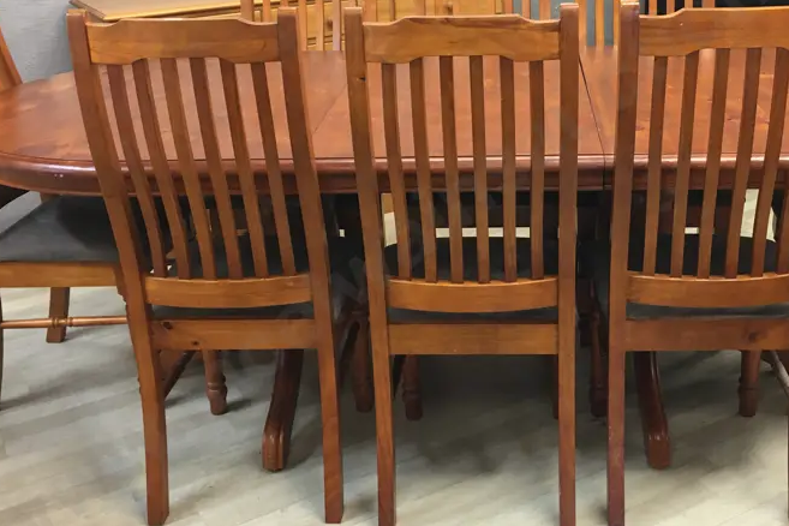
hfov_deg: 41.6
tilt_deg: -16.8
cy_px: 180
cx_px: 491
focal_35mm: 47
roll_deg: +0.8
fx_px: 1030
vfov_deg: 28.5
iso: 64
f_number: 2.2
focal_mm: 4.15
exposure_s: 1/17
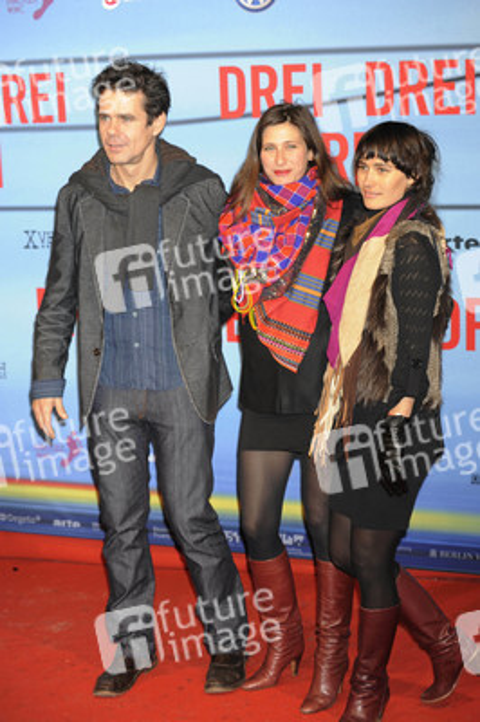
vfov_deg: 28.9
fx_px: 1402
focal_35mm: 70
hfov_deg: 19.4
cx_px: 240
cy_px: 361
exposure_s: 1/160
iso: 640
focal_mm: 70
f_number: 5.6
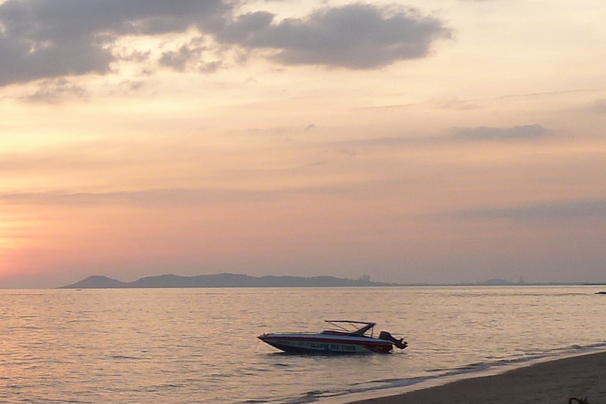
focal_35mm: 91
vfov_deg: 14.9
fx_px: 1532
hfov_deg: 18.6
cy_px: 328
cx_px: -408
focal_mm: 4.1
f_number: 3.3
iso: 80
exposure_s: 1/80
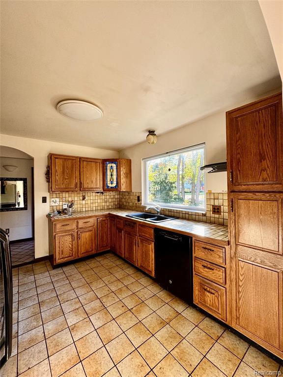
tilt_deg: +0.2
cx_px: 142
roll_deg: +1.1
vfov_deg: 102.1
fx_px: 153
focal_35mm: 14
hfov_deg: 85.7
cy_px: 188
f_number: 2.2
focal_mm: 2.22
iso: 100
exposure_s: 1/99
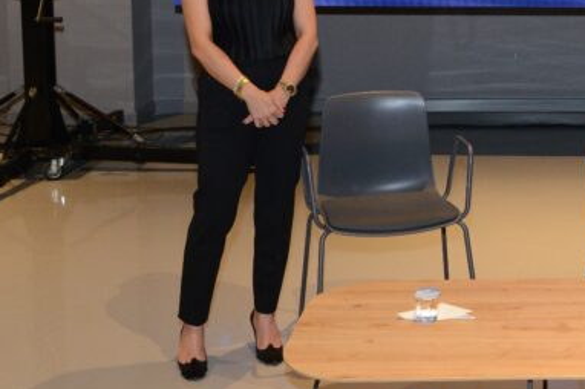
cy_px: 2
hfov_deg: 25.0
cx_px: 553
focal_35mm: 78
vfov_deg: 17.1
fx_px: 1266
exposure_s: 1/125
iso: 2000
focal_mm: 32
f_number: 5
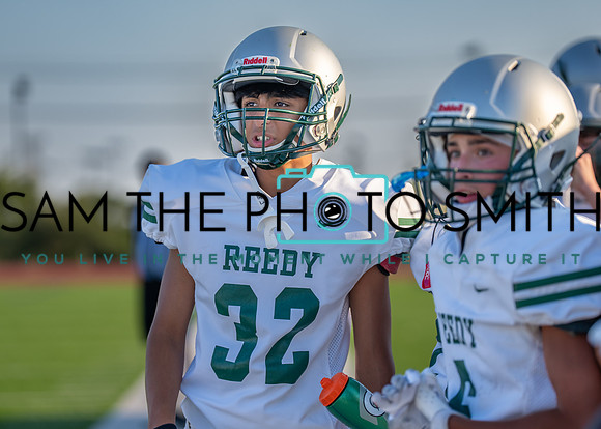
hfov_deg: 11.9
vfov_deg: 8.5
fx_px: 2883
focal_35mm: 169
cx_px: 305
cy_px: 198
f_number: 2.8
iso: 100
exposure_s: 1/1600
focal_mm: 144
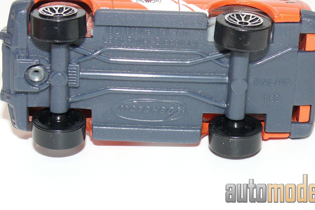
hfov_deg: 16.1
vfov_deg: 10.8
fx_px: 1111
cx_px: 168
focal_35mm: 127
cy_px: 63
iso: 100
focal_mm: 13.2
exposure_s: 1/30
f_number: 4
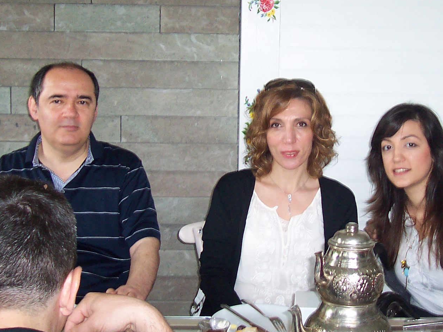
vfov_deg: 24.3
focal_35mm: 60
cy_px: 117
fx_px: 768
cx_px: 256
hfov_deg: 32.1
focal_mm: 5.6
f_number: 2.8
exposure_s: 1/60
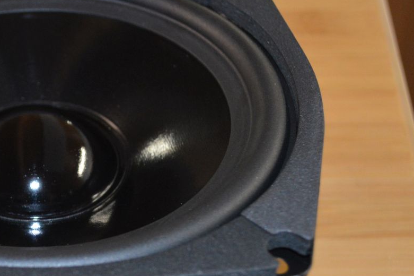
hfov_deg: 22.9
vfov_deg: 15.8
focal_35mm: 86
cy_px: 183
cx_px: 19
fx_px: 989
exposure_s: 1/60
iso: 1600
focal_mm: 28
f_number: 4.5
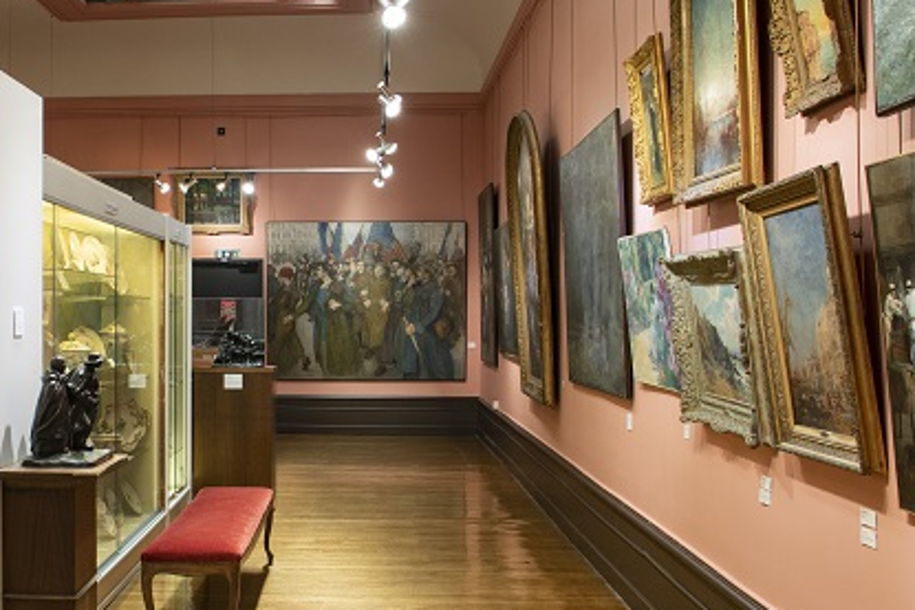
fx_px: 1042
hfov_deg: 44.7
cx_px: 163
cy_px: 336
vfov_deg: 32.6
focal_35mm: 41
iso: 320
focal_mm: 17
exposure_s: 1/6
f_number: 11
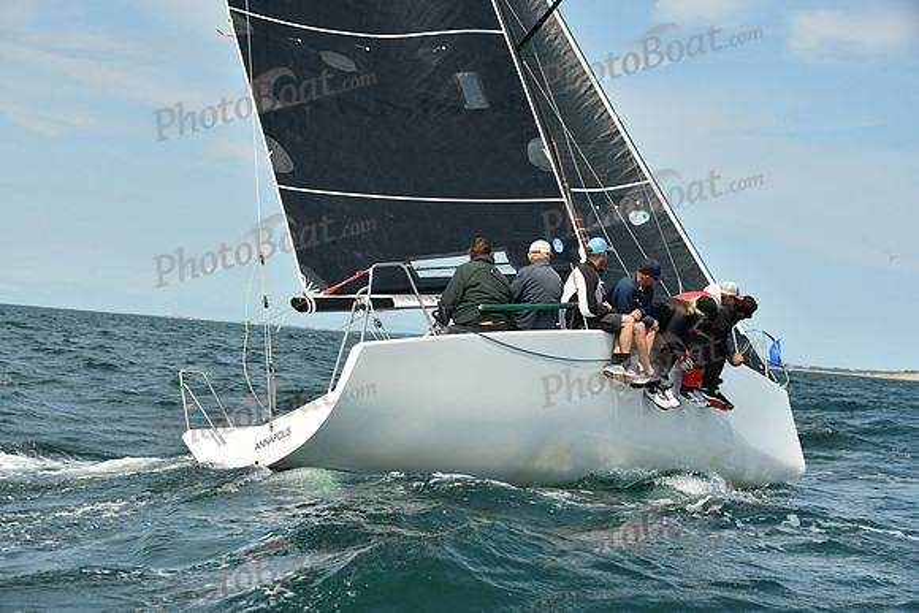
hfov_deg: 28.8
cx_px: 460
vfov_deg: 19.5
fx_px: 1787
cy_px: 306
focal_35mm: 70
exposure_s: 1/1600
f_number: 7.1
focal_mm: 70
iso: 320
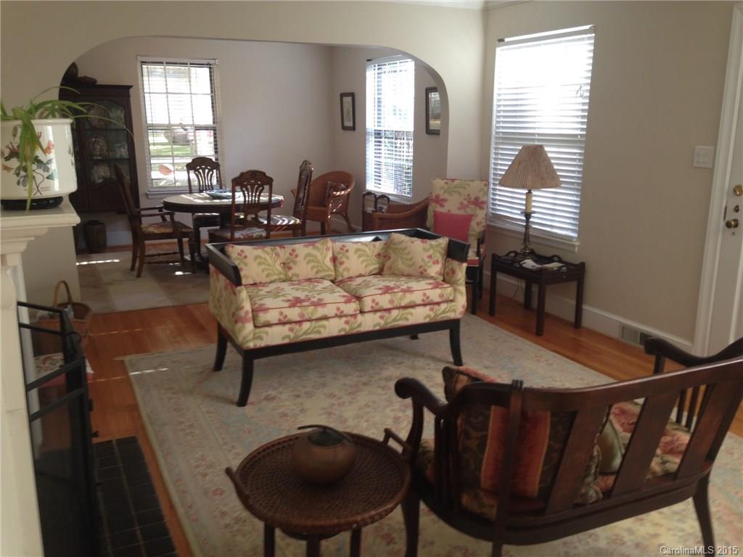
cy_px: 278
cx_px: 372
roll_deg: -0.3
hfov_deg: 55.4
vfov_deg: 42.9
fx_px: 708
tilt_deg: -15.3
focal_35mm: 33
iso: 50
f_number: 2.4
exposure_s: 1/20
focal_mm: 4.12
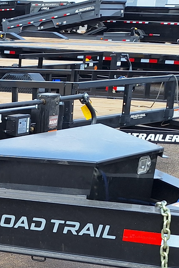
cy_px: 260
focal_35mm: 77
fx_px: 574
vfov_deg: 25.2
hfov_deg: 16.3
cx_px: -85
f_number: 1.8
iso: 40
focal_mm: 5.54
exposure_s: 1/1134
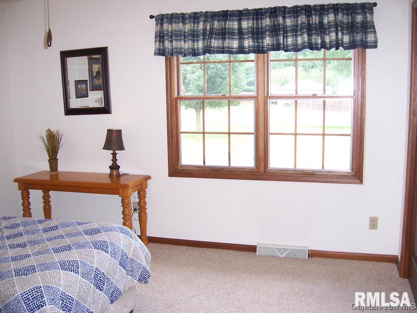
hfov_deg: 51.4
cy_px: 156
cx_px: 208
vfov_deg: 39.7
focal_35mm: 36
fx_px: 434
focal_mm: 6
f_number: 3
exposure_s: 1/60
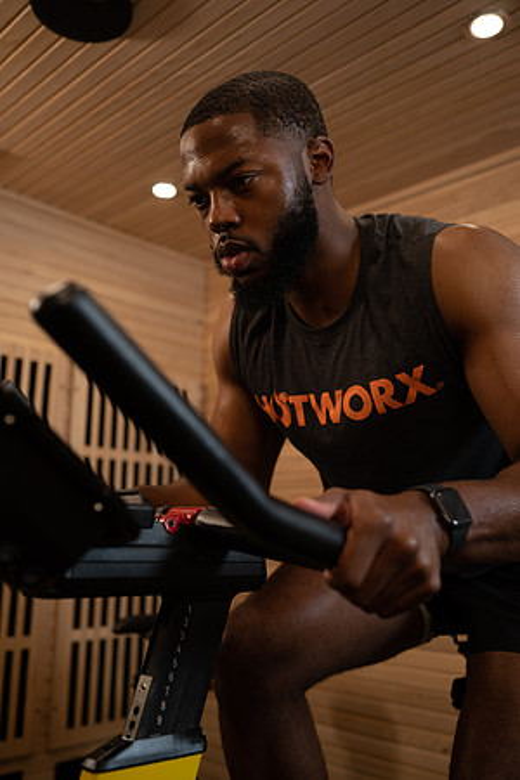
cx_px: 260
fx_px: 758
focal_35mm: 35
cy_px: 390
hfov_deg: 37.9
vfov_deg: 54.4
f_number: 2.8
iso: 400
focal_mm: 35
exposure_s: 1/160
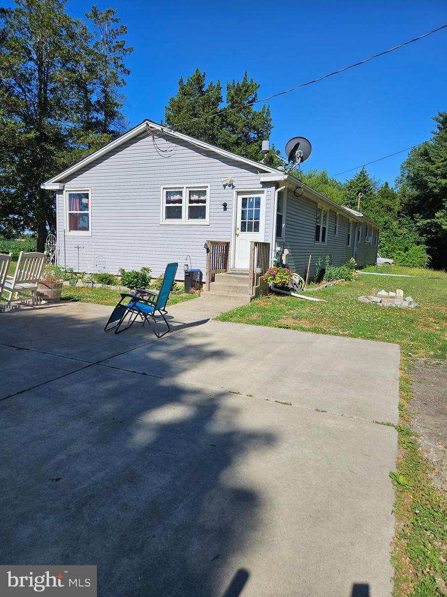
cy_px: 298
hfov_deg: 58.9
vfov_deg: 73.9
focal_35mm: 23
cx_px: 224
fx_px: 396
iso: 25
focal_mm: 5.4
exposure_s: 1/2579
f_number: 1.8
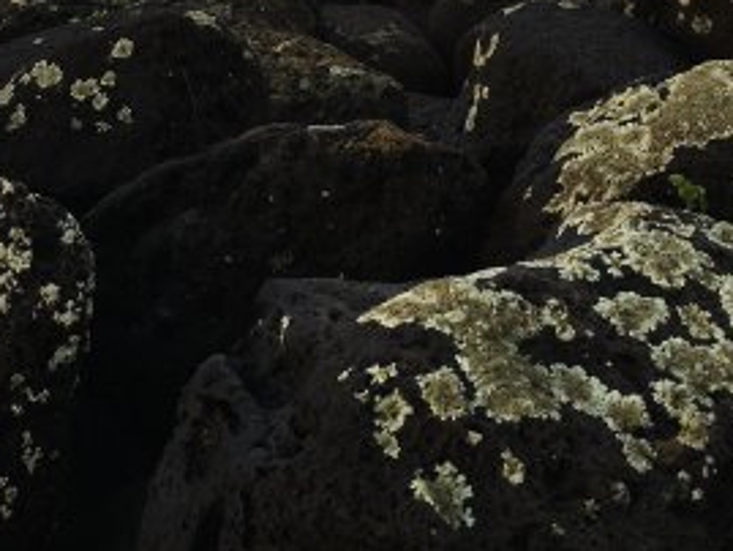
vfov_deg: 21.6
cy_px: 26
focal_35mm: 66
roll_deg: -3.6
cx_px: 104
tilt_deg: -4.9
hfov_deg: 28.5
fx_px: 1398
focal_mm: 4.15
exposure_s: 1/232
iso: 25
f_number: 2.2
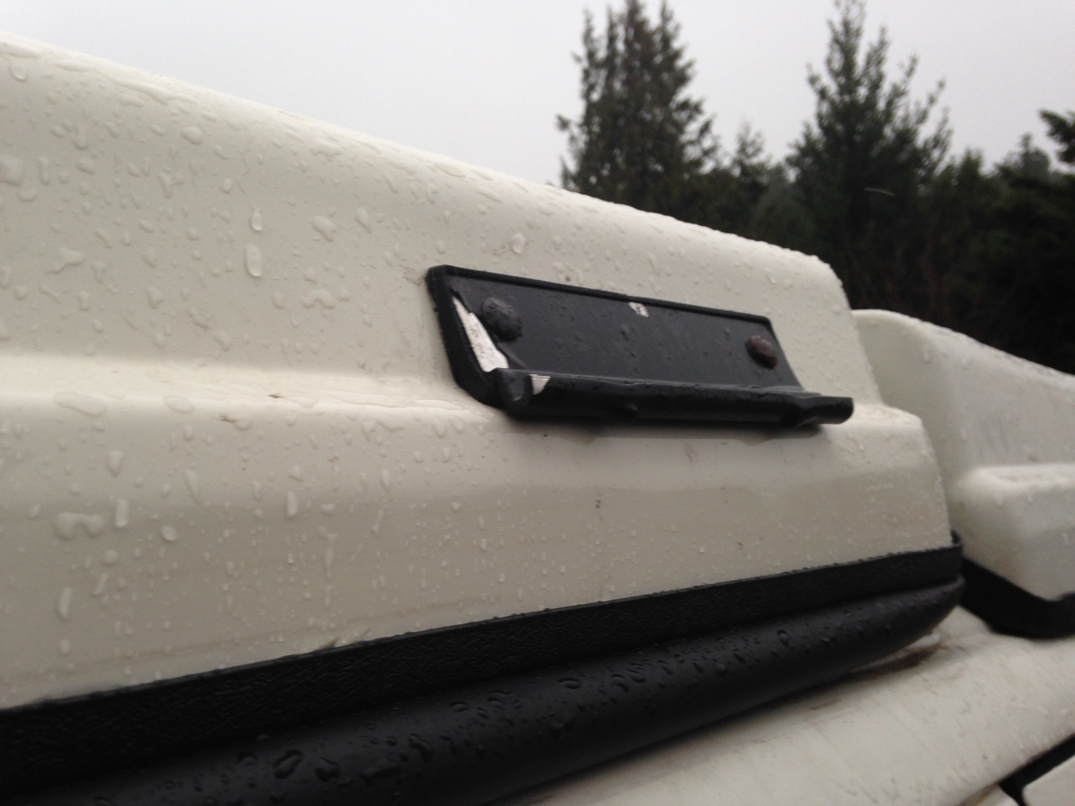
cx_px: 538
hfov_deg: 55.4
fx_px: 1025
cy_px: 403
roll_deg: +1.9
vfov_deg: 42.9
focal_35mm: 33
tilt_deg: -0.1
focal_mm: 4.12
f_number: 2.4
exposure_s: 1/40
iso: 50
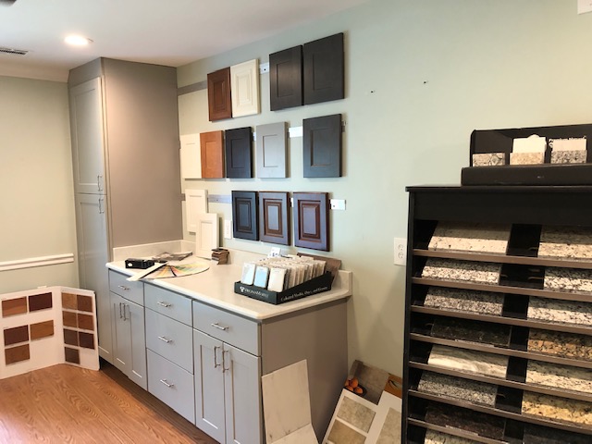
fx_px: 479
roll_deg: +1.2
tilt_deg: -5.3
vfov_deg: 49.7
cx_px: 296
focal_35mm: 28
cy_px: 222
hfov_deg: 63.4
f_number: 1.8
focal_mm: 3.99
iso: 50
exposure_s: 1/15
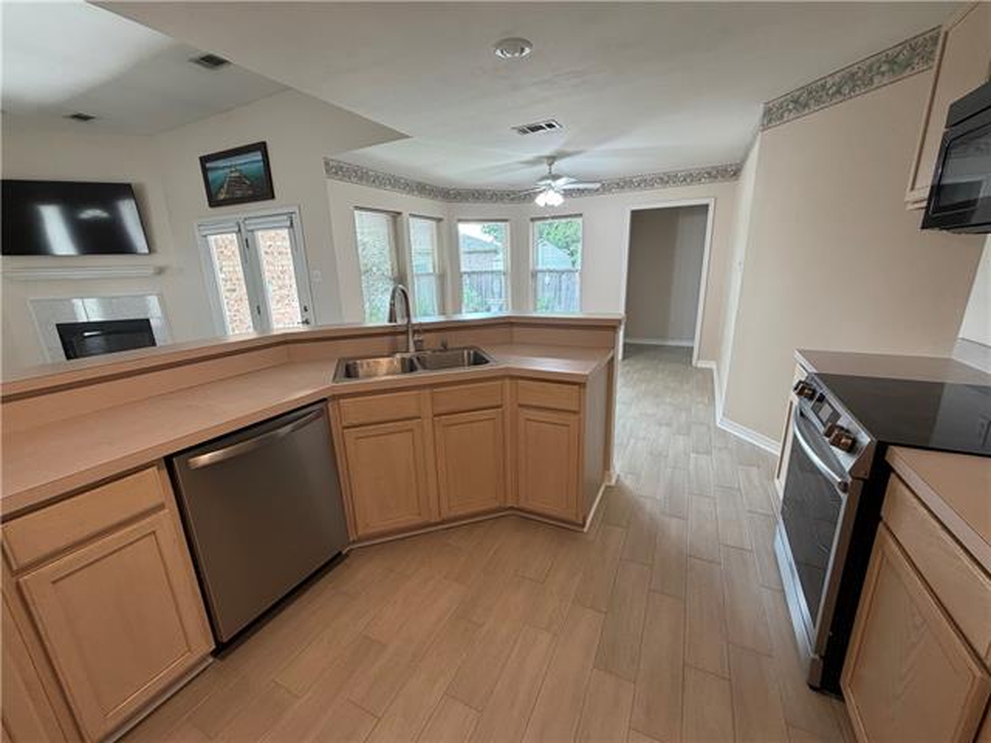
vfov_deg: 85.7
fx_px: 401
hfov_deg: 102.1
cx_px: 496
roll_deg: +1.7
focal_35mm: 14
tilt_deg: -15.6
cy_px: 372
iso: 160
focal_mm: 2.22
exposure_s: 1/60
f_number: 2.2
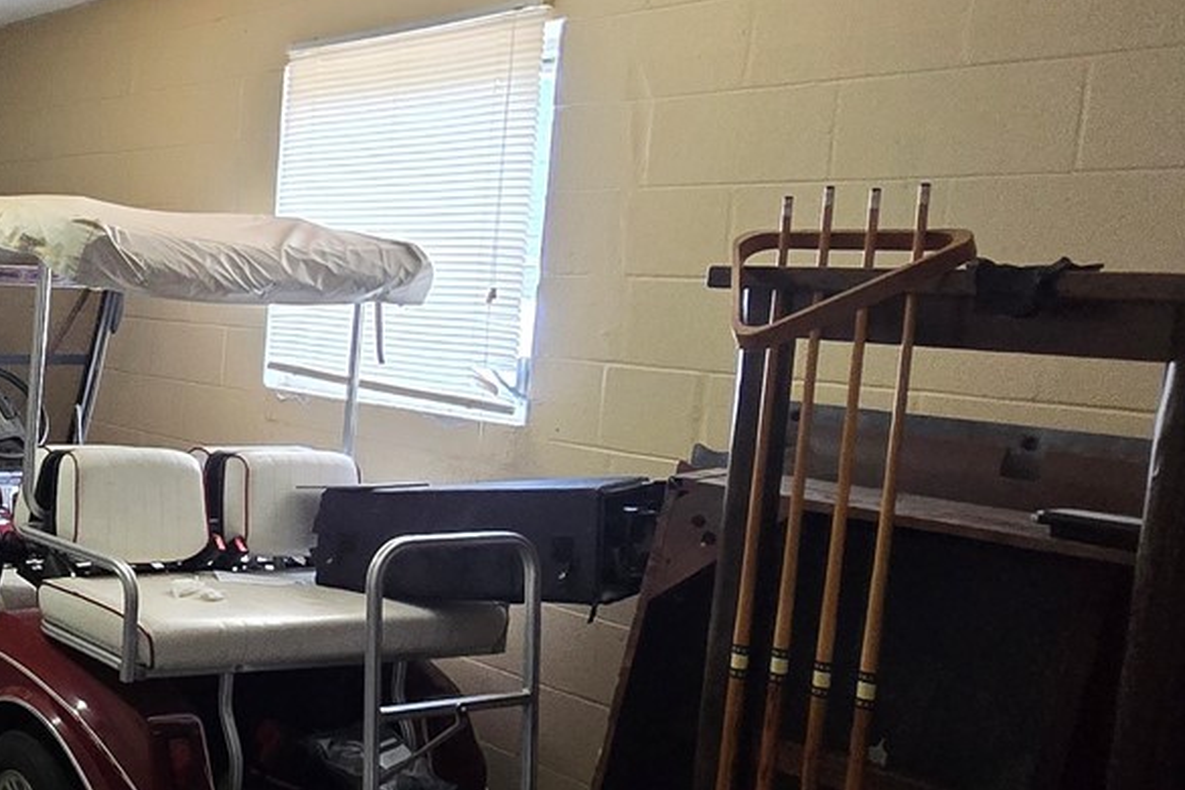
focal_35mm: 37
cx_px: -174
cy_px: 387
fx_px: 1218
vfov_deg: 35.9
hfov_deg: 40.0
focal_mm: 2.2
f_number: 2.2
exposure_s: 1/60
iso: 500
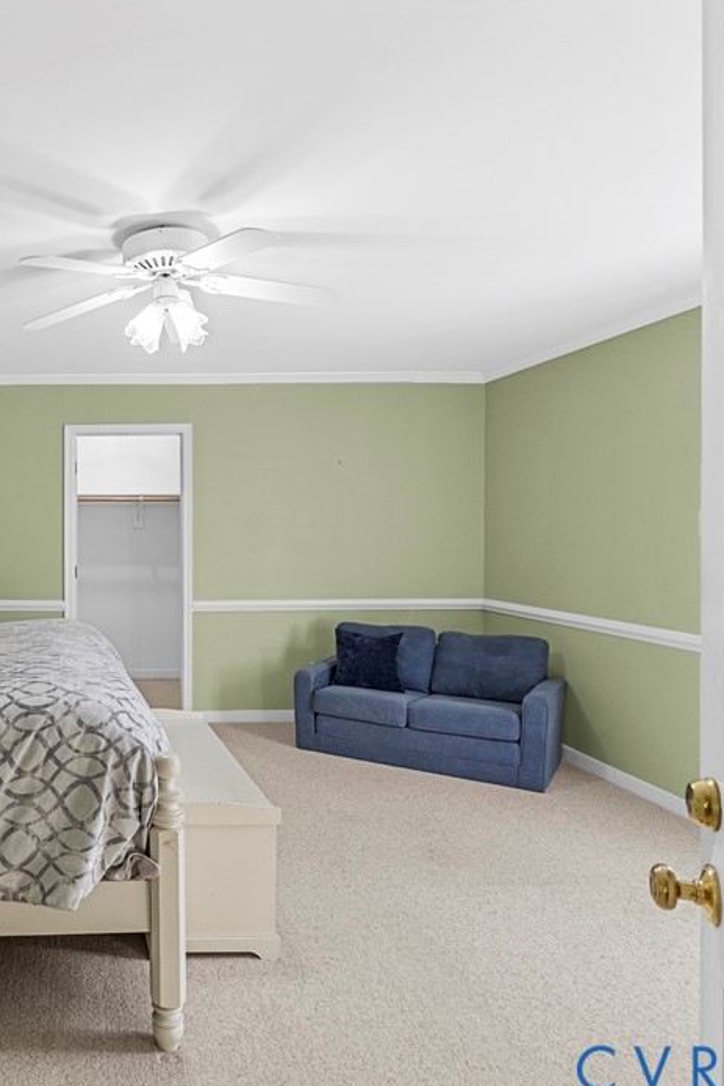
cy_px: 548
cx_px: 68
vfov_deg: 69.9
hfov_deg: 45.1
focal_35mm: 26
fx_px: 778
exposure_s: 1/10
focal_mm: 16.5
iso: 800
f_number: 4
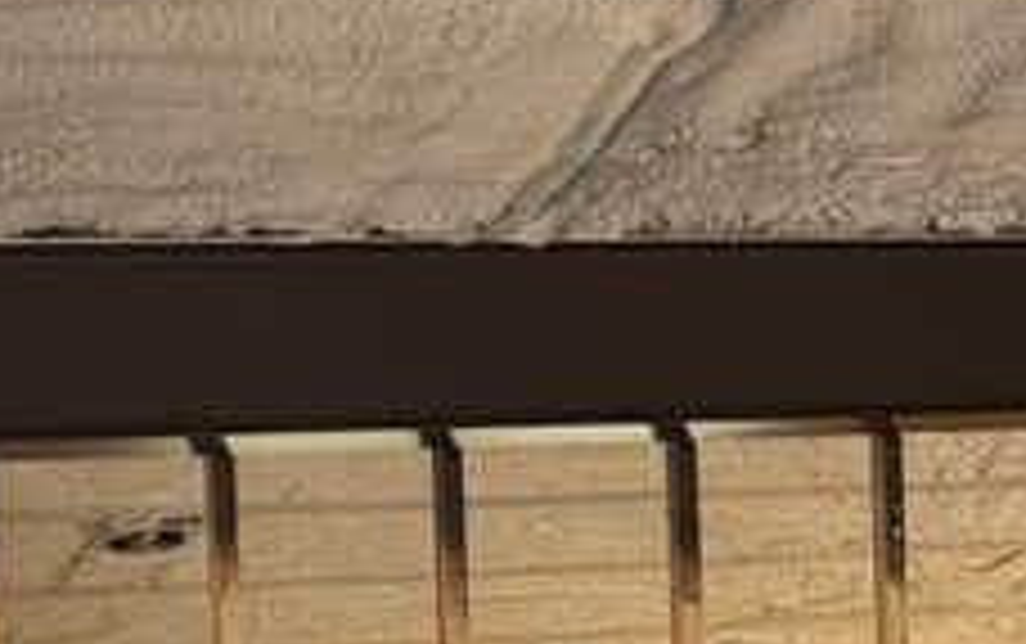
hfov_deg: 10.8
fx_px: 4366
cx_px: 2668
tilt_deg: +1.7
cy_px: 2081
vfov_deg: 7.3
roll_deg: +2.2
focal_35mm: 156
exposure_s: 1/206
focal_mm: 6.76
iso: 80
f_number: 1.78
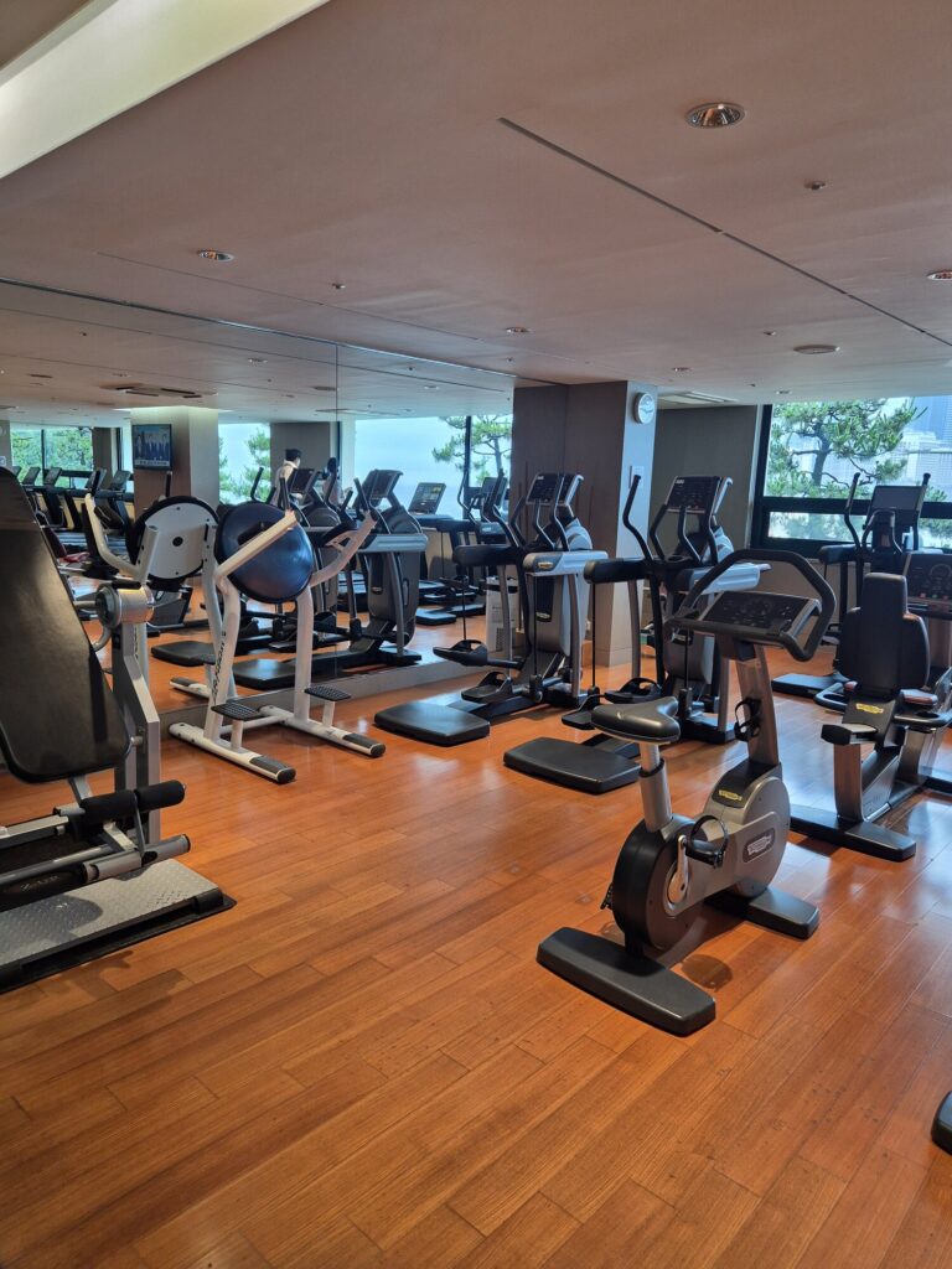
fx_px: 843
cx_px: 476
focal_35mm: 23
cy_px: 634
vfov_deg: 73.9
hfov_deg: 58.9
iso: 125
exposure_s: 1/120
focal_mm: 5.4
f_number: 1.8
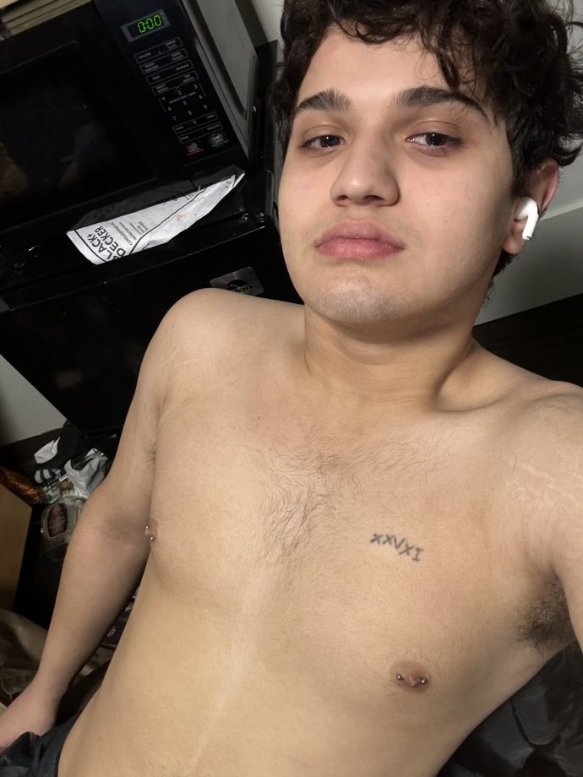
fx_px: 674
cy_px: 388
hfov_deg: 46.8
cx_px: 292
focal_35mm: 30
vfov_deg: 60.0
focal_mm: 2.69
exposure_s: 1/40
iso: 250
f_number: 1.9
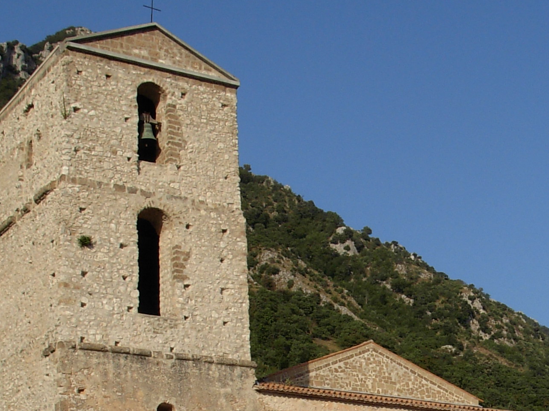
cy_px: 420
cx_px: 369
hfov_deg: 21.5
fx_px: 1443
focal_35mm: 91
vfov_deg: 15.9
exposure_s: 1/592
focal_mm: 6.3
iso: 79
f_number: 4.9
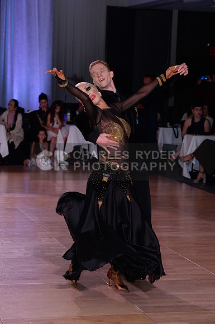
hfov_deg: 13.6
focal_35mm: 100
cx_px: 108
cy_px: 162
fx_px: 898
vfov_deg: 20.4
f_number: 7.1
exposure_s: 1/250
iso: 2000
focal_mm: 100
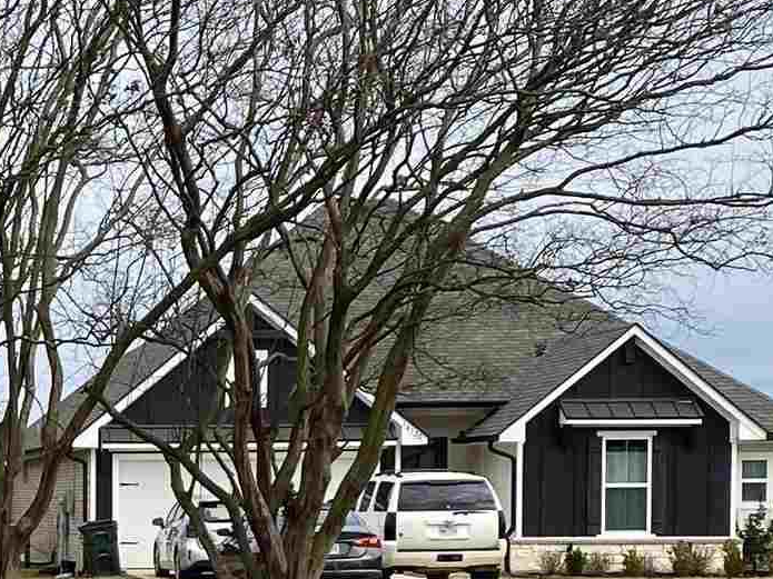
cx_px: -264
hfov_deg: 16.1
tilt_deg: -2.2
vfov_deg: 12.6
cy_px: 659
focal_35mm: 115
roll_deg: -0.3
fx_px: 2568
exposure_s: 1/2315
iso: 32
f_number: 1.8
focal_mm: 4.25
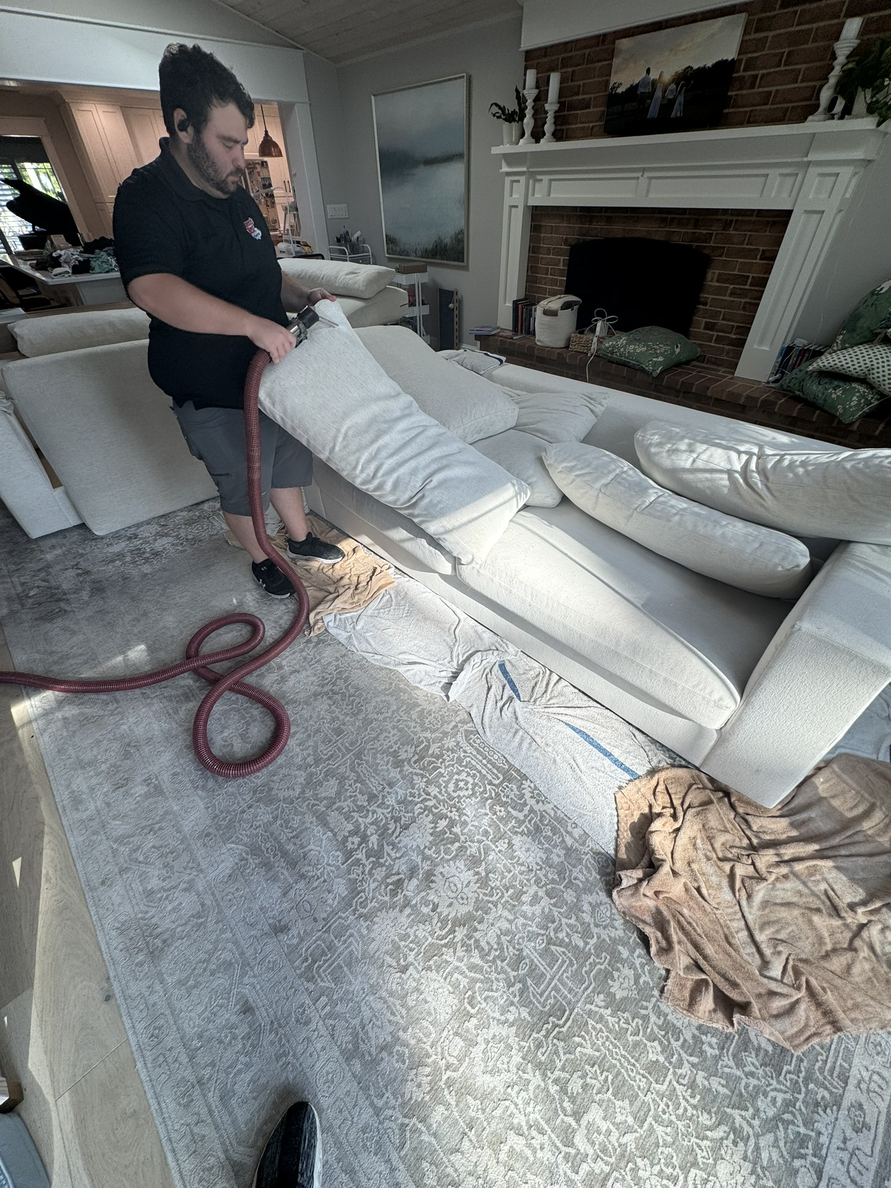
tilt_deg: -40.5
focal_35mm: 14
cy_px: 594
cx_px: 446
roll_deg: +1.3
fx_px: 480
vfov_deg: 102.1
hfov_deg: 85.7
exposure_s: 1/167
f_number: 2.2
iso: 40
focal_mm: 2.22
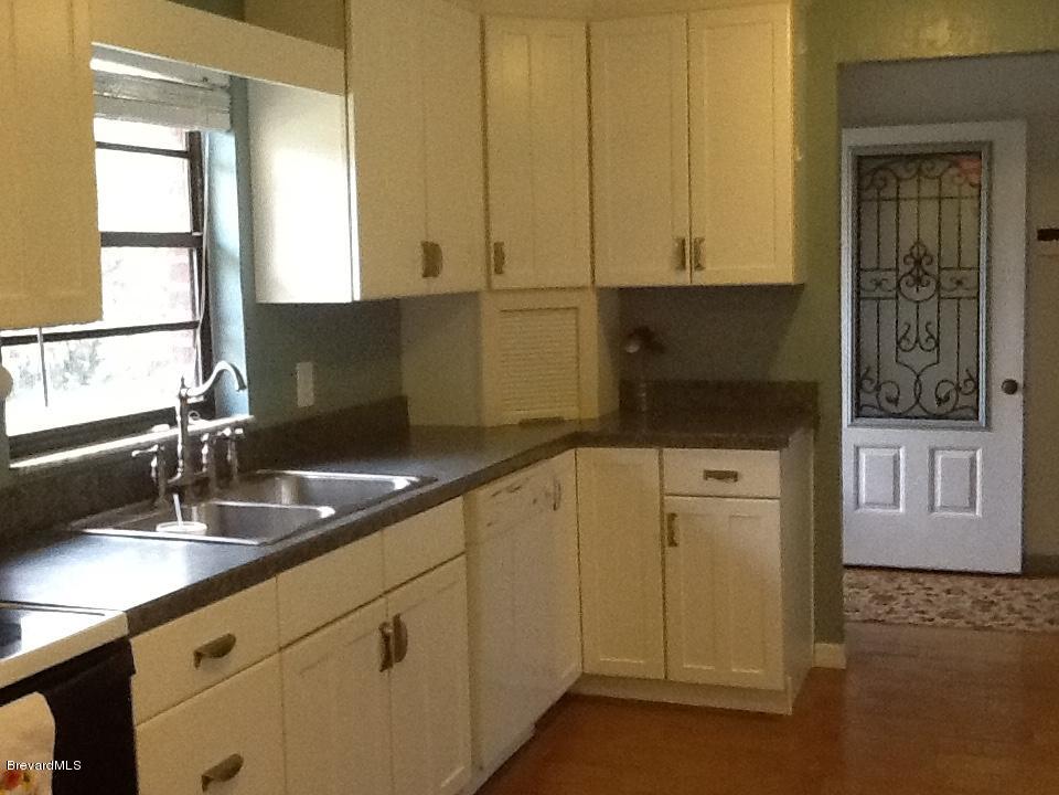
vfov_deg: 32.9
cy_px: 398
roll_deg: +1.2
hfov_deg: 42.9
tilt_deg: -6.1
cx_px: 530
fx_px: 1346
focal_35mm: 44
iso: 250
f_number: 2.4
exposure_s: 1/30
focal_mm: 2.03
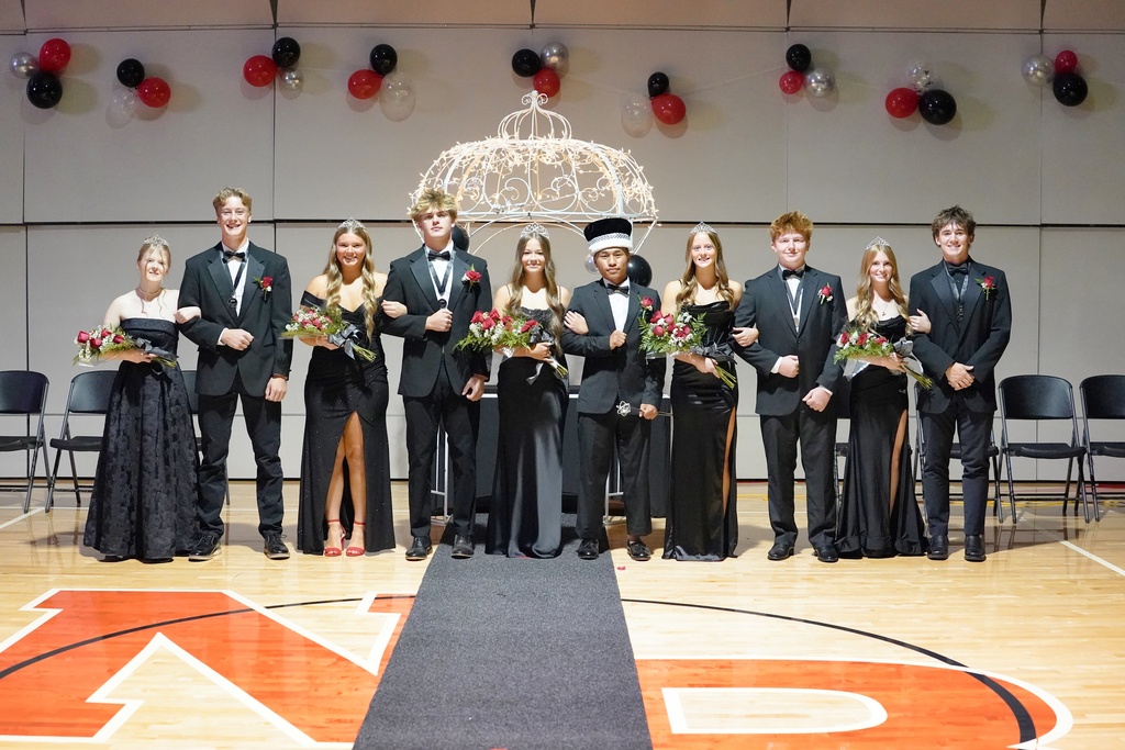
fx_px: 1563
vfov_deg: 27.0
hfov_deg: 39.6
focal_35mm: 50
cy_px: 375
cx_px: 562
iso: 10000
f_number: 3.5
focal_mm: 50
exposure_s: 1/500
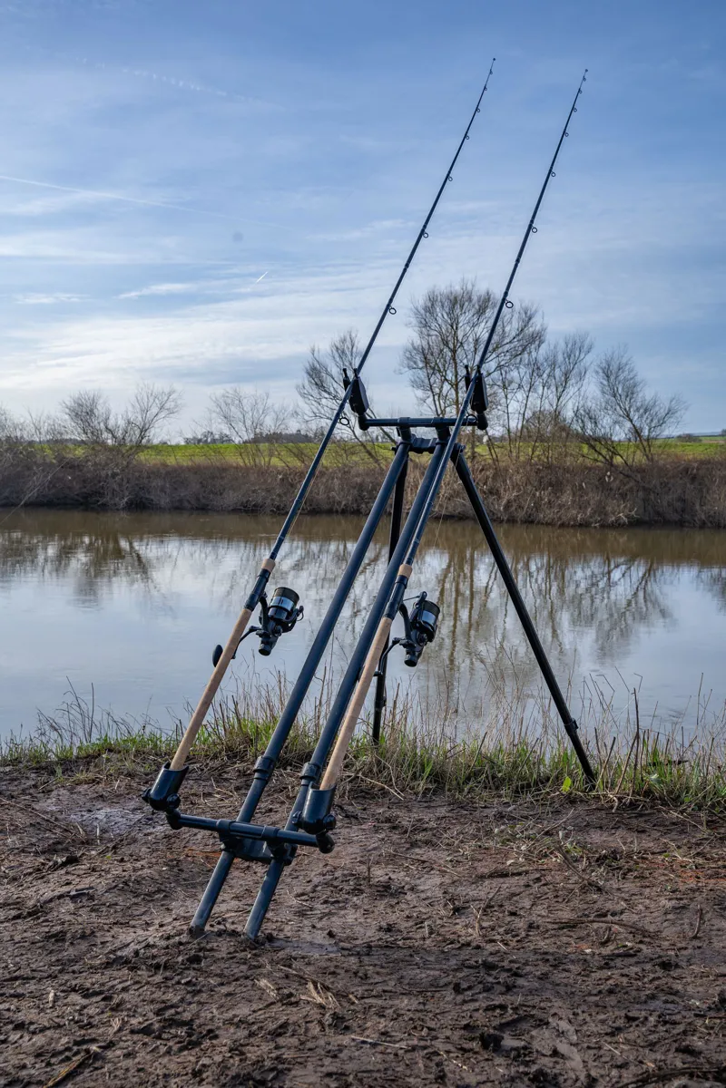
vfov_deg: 57.1
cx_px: 363
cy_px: 544
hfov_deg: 39.9
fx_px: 1001
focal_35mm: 33
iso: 100
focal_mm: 33.1
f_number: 9
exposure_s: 1/160
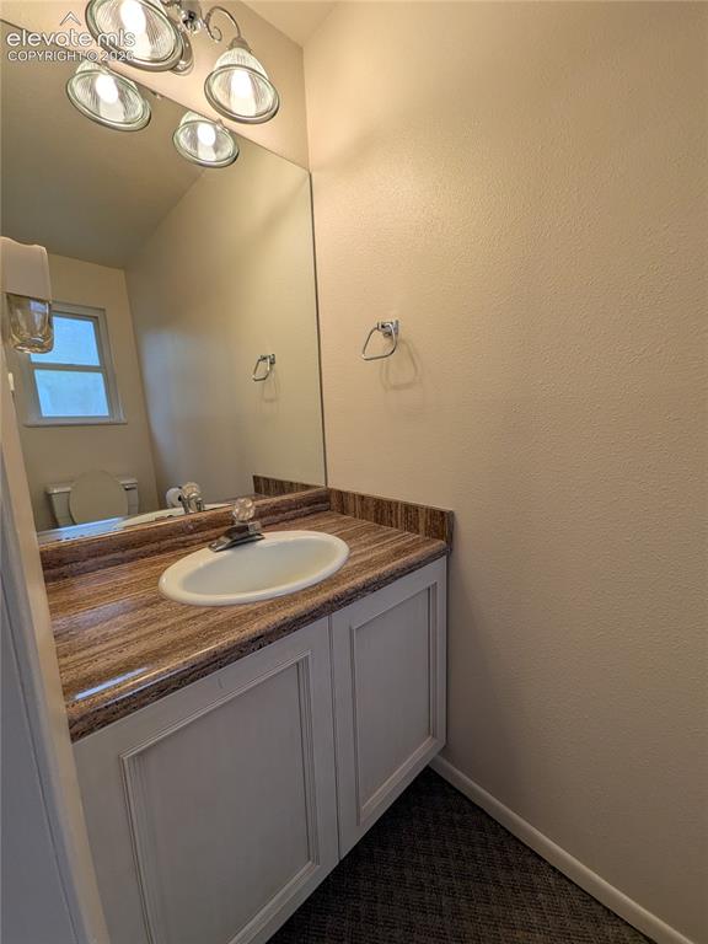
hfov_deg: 85.7
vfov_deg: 102.1
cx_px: 354
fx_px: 382
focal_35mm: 14
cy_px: 472
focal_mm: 1.85
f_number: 2.2
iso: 37
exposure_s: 1/120
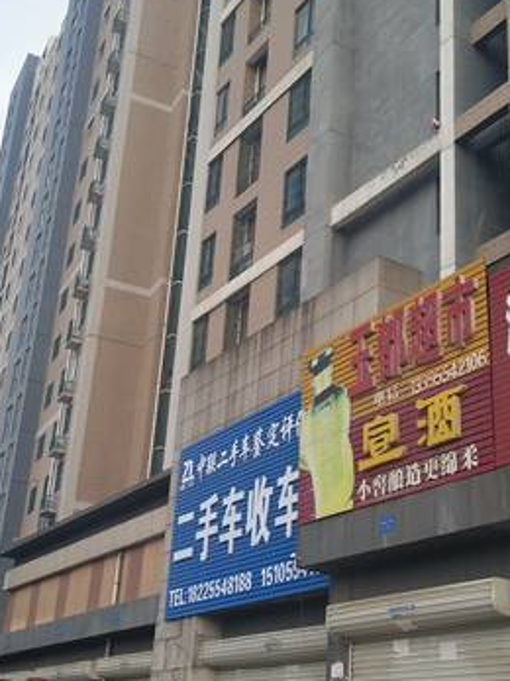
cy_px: 344
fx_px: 983
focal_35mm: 50
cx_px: 280
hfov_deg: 29.1
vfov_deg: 38.2
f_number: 2
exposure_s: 1/785
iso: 50
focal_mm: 3.88
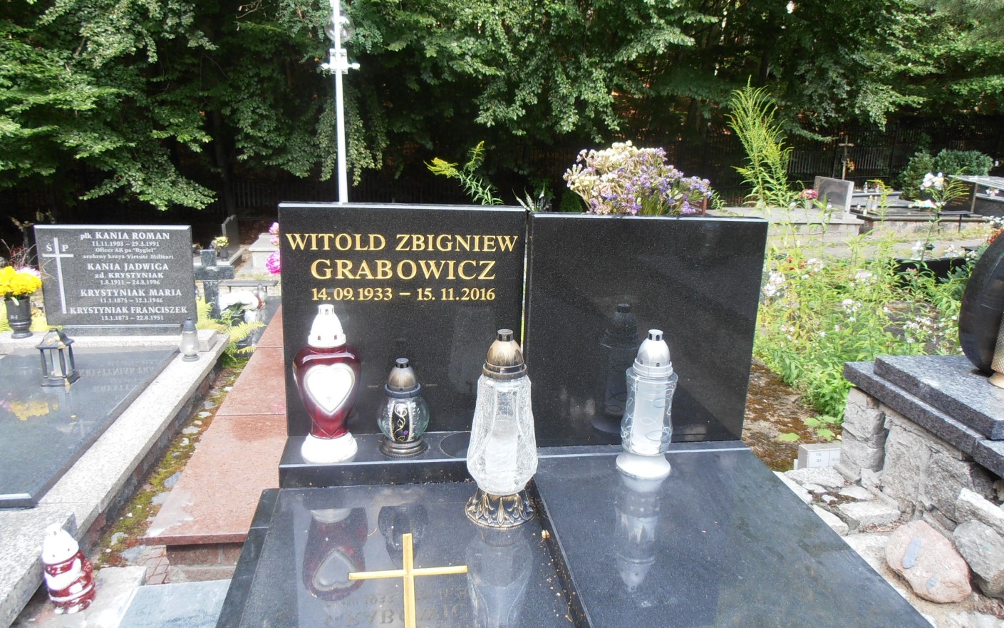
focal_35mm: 26
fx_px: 712
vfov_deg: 47.6
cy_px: 294
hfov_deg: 70.4
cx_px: 507
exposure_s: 1/60
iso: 80
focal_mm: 4.2
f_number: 3
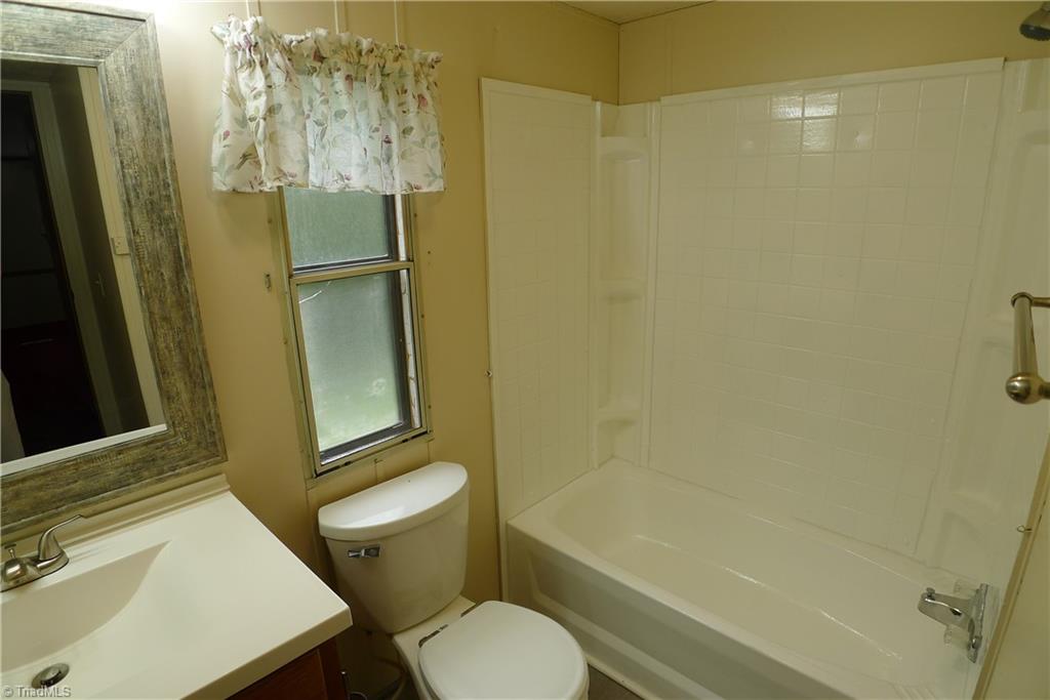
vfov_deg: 53.1
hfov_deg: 73.7
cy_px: 350
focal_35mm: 24
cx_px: 525
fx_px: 700
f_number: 2.8
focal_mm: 5.1
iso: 80
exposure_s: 1/125
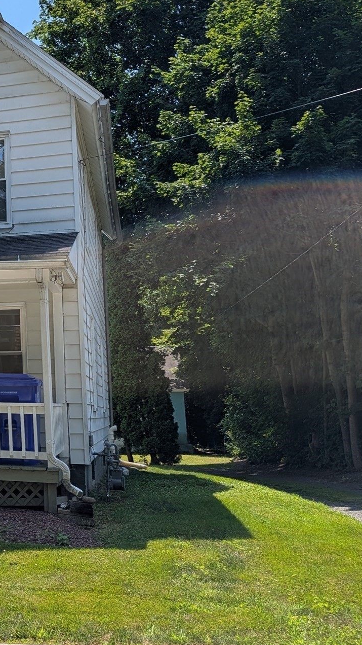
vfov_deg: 48.1
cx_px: -97
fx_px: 717
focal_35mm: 42
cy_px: 261
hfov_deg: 24.9
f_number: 1.68
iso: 20
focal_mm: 6.9
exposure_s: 1/1214
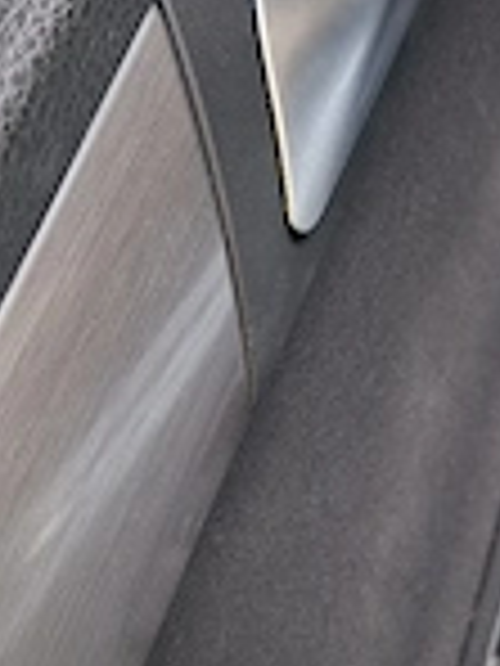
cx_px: 338
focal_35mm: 62
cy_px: 243
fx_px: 1194
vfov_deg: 31.0
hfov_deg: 23.5
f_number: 1.8
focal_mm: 5.54
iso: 50
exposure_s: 1/109
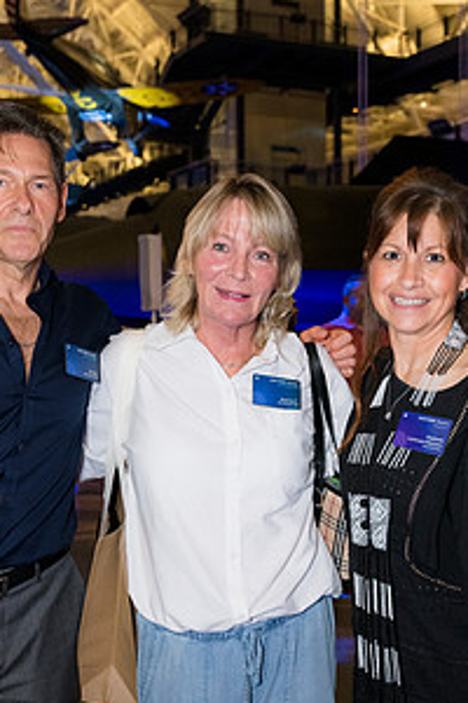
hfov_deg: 28.1
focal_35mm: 48
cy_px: 384
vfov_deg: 41.1
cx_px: 206
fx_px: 936
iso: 3200
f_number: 4
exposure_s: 1/160
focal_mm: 32
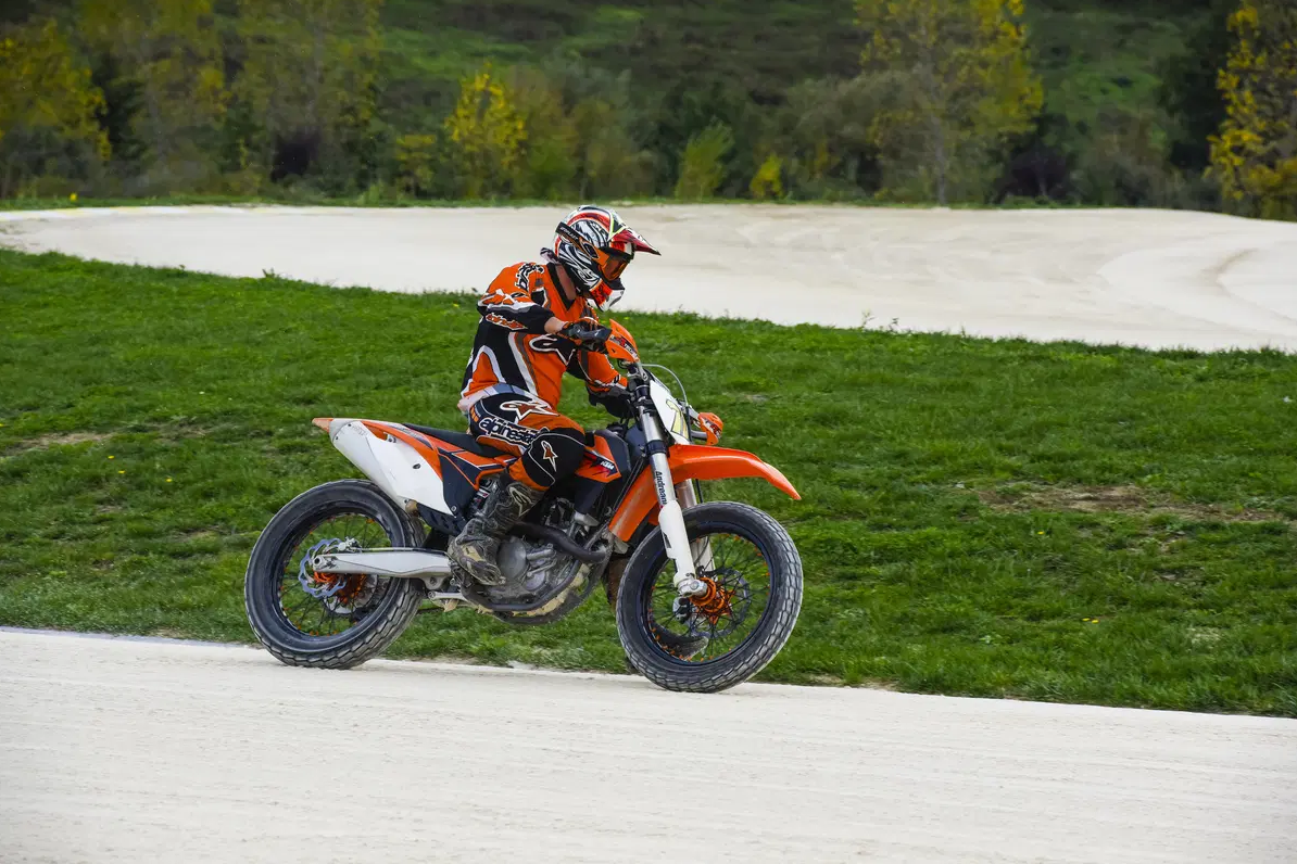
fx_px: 7241
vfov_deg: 6.8
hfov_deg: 10.2
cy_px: 430
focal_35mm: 201
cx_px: 648
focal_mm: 200
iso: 800
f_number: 11
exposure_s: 1/1000
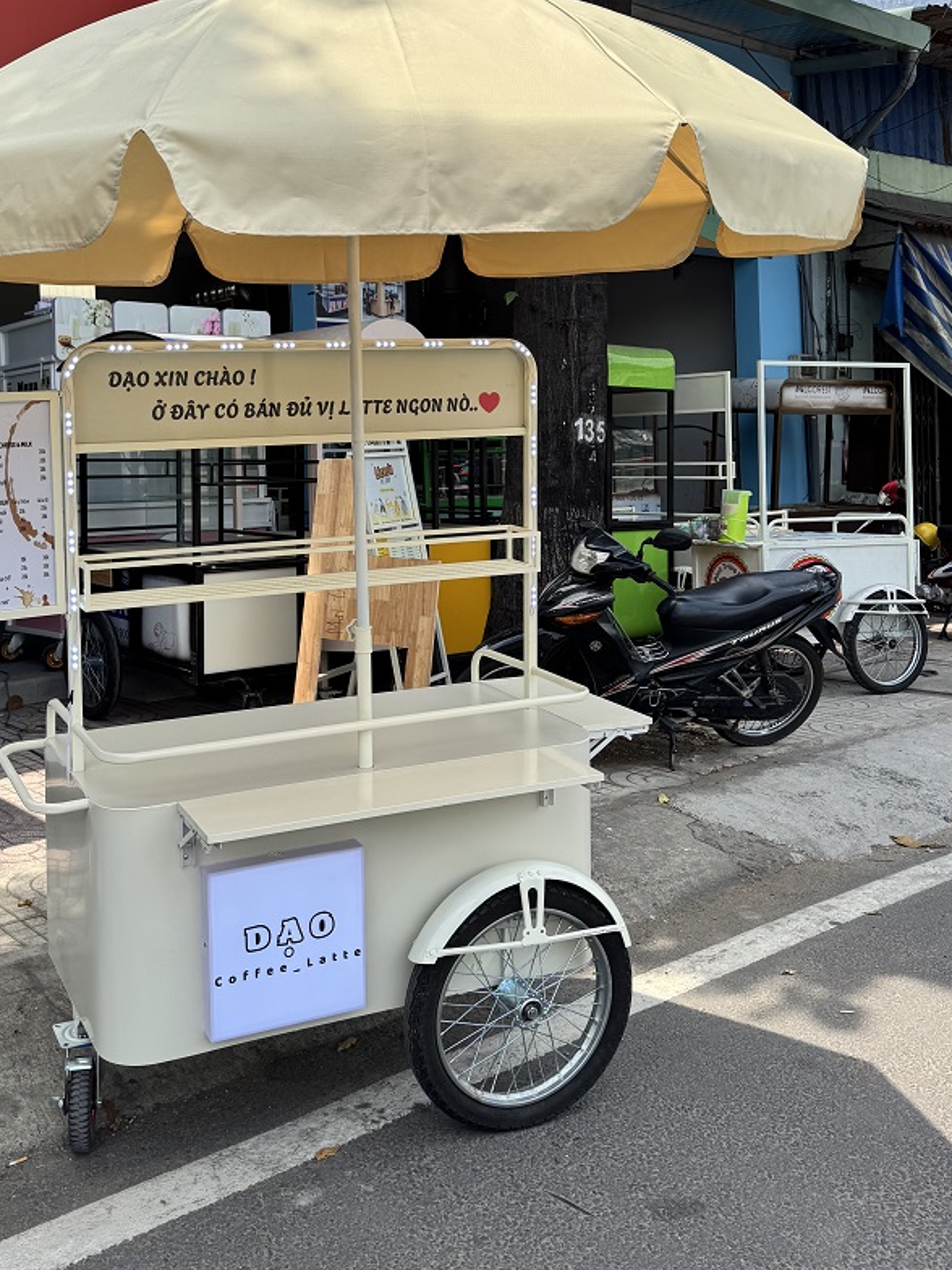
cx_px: 318
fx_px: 1283
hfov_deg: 40.2
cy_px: 461
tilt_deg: +0.8
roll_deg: +2.7
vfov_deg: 52.0
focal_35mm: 35
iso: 80
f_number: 1.78
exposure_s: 1/2604
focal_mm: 6.76
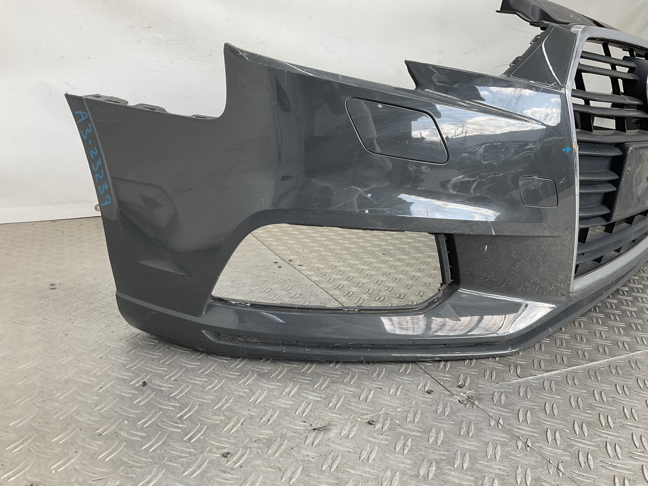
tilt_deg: -16.0
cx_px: 324
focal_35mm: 29
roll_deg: -3.8
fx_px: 543
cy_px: 243
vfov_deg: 48.2
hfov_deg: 61.7
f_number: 1.8
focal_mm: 3
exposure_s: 1/100
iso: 16
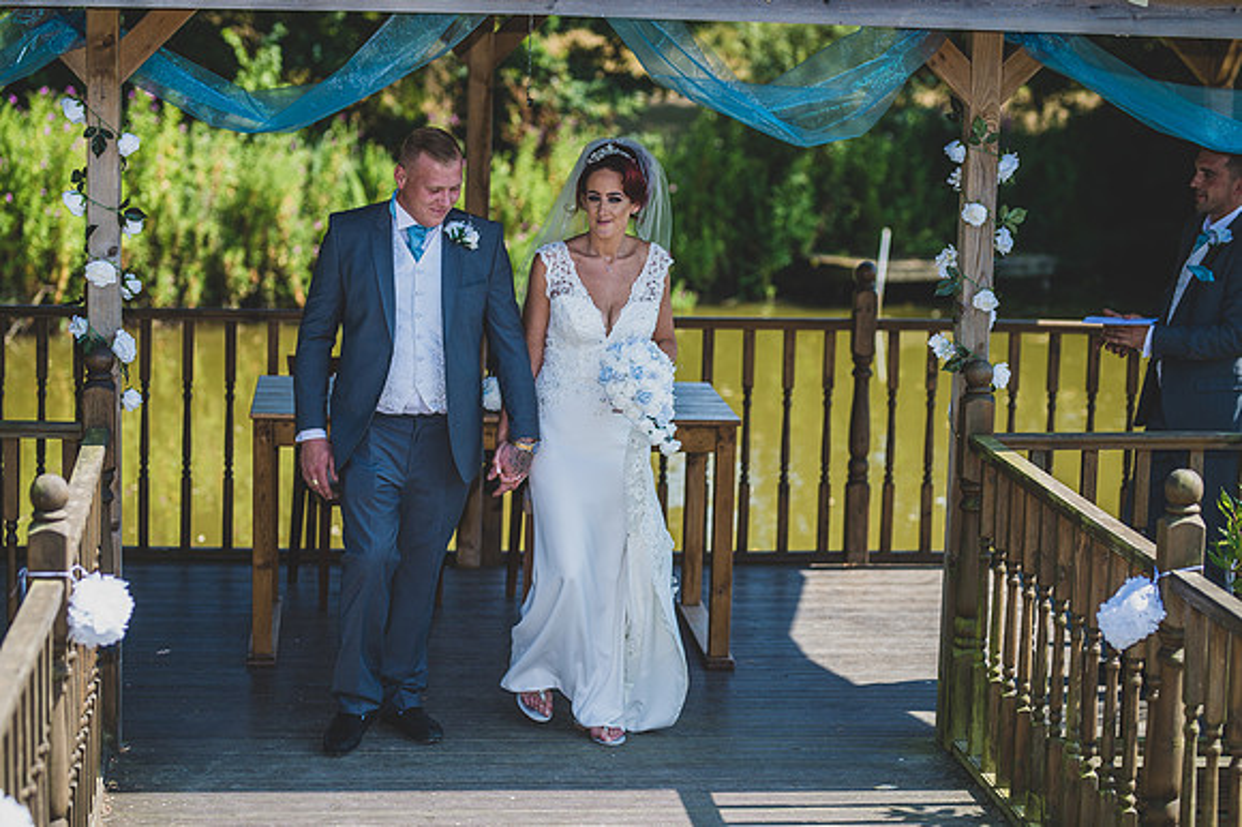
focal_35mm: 85
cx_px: 621
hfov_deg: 23.9
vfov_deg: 16.1
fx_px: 2931
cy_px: 414
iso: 100
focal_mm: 85
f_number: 2.2
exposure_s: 1/1250
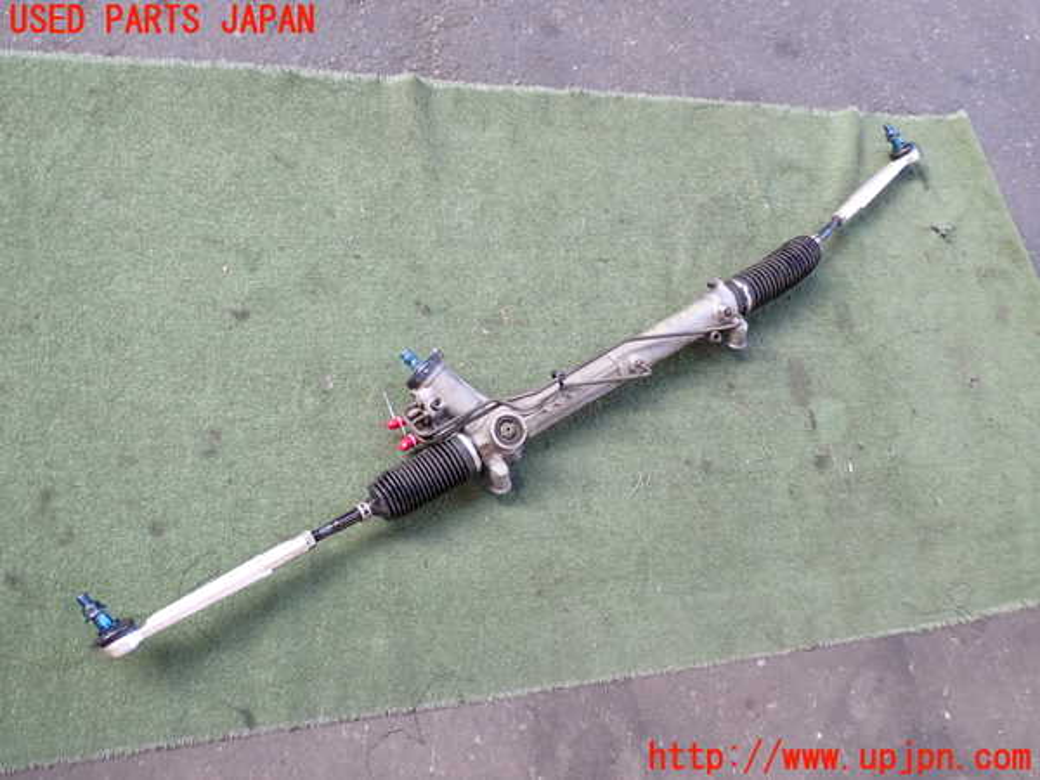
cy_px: 390
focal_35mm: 30
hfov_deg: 60.0
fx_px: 901
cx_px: 520
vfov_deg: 46.8
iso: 100
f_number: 2.3
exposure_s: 1/60
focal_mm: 5.4
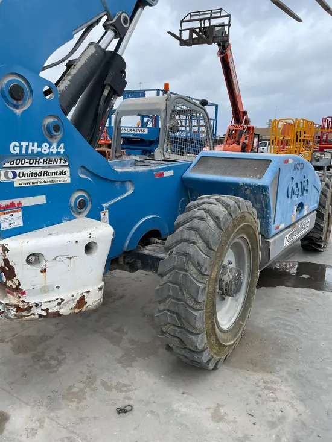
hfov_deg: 53.1
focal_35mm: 26
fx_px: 332
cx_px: 166
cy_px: 221
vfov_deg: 67.3
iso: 32
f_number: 1.6
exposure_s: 1/988
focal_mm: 4.2
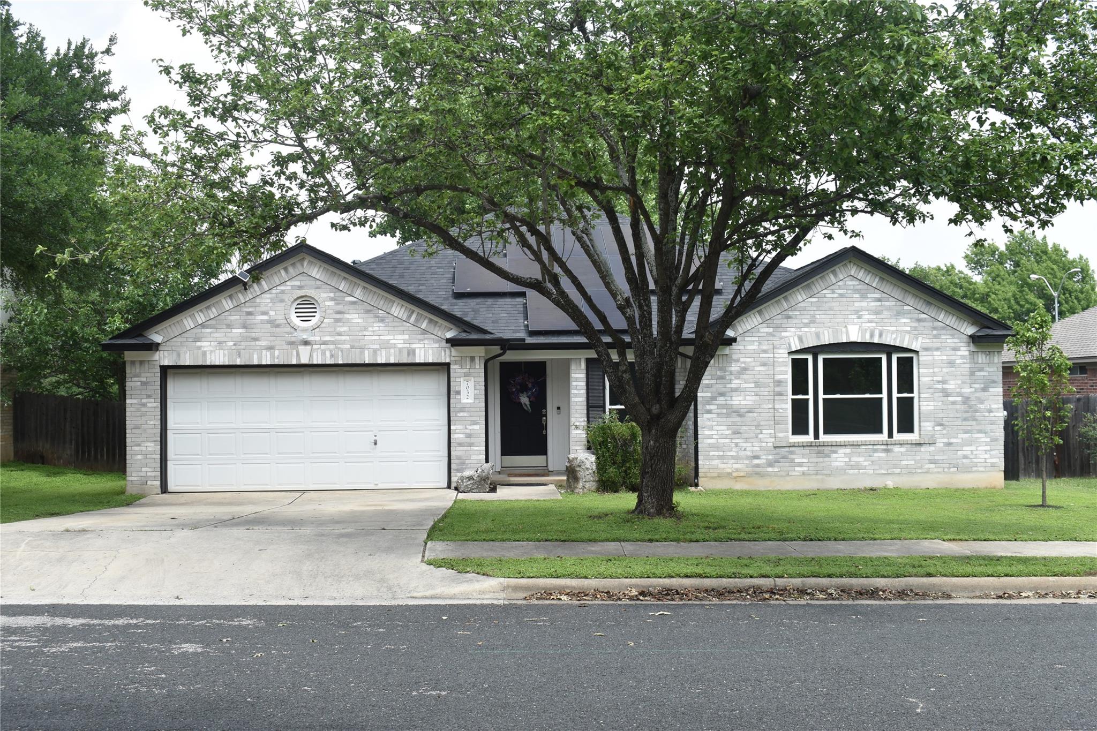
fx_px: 1234
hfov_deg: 47.9
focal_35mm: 40
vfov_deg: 33.0
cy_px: 366
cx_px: 548
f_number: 8
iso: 160
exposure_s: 1/250
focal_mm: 27
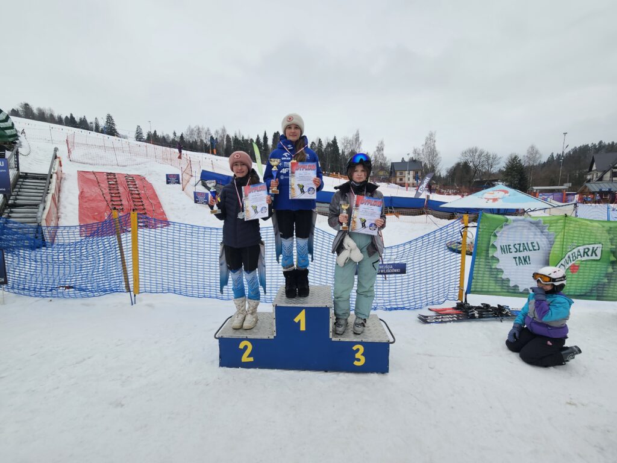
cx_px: 308
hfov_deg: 106.2
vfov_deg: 89.9
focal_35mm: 13
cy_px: 232
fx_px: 232
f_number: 2.2
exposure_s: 1/909
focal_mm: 2.2
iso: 50
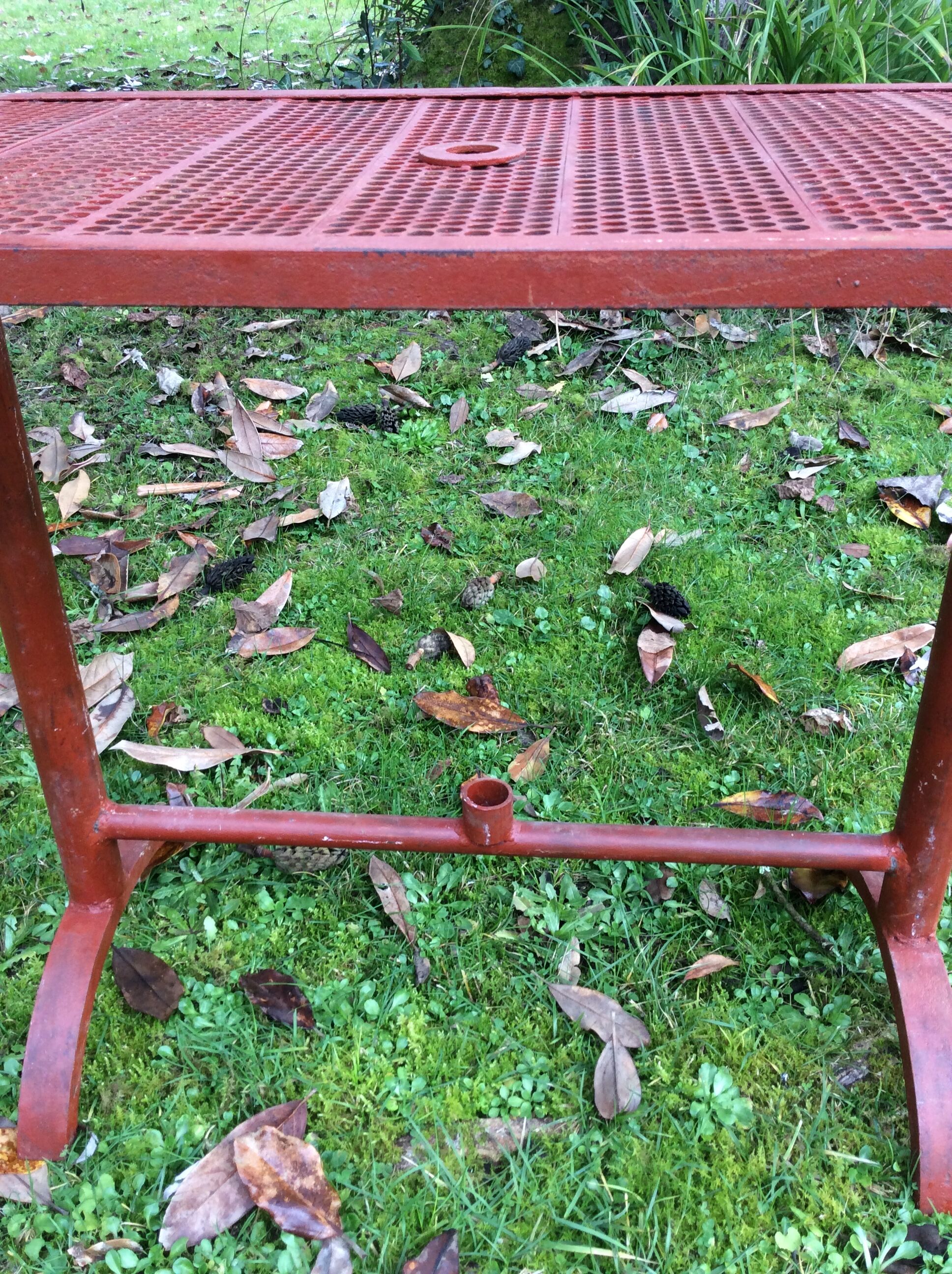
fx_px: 1177
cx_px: 476
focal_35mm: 32
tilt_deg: -32.5
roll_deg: +2.1
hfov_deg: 44.1
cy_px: 637
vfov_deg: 56.9
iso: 50
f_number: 2.4
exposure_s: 1/100
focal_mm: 3.3
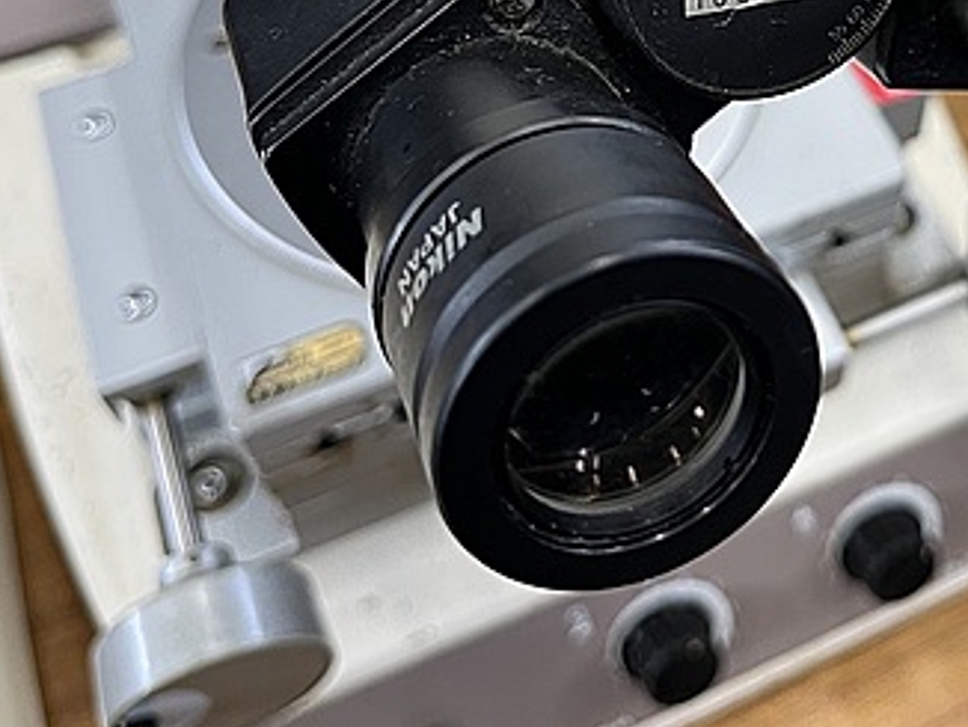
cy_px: 45
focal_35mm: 51
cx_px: 778
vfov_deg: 27.4
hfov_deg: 36.2
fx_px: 1427
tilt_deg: -51.6
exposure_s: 1/70
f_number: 1.6
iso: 125
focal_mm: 5.1
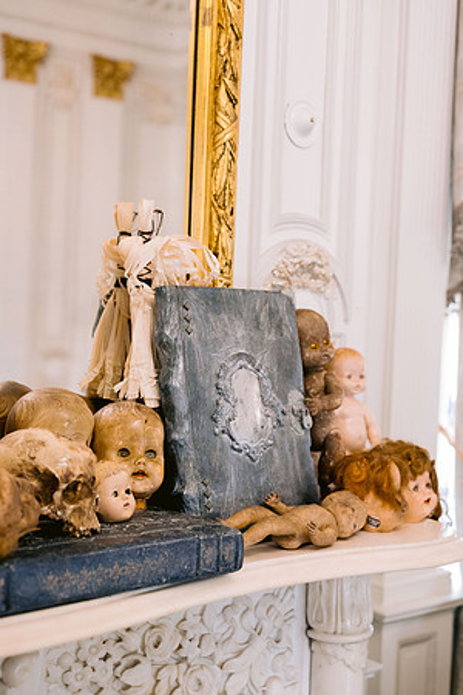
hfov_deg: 27.0
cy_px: 348
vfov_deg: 39.6
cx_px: 232
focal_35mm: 50
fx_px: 965
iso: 1600
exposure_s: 1/60
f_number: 2.8
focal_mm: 50
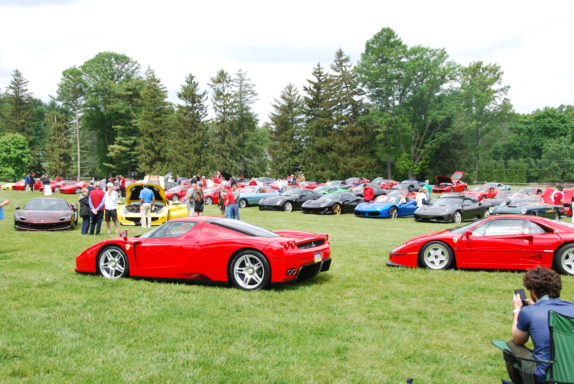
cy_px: 192
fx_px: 647
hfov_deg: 47.9
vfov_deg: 33.1
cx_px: 287
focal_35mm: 40
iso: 100
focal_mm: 27
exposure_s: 1/200
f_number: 7.1
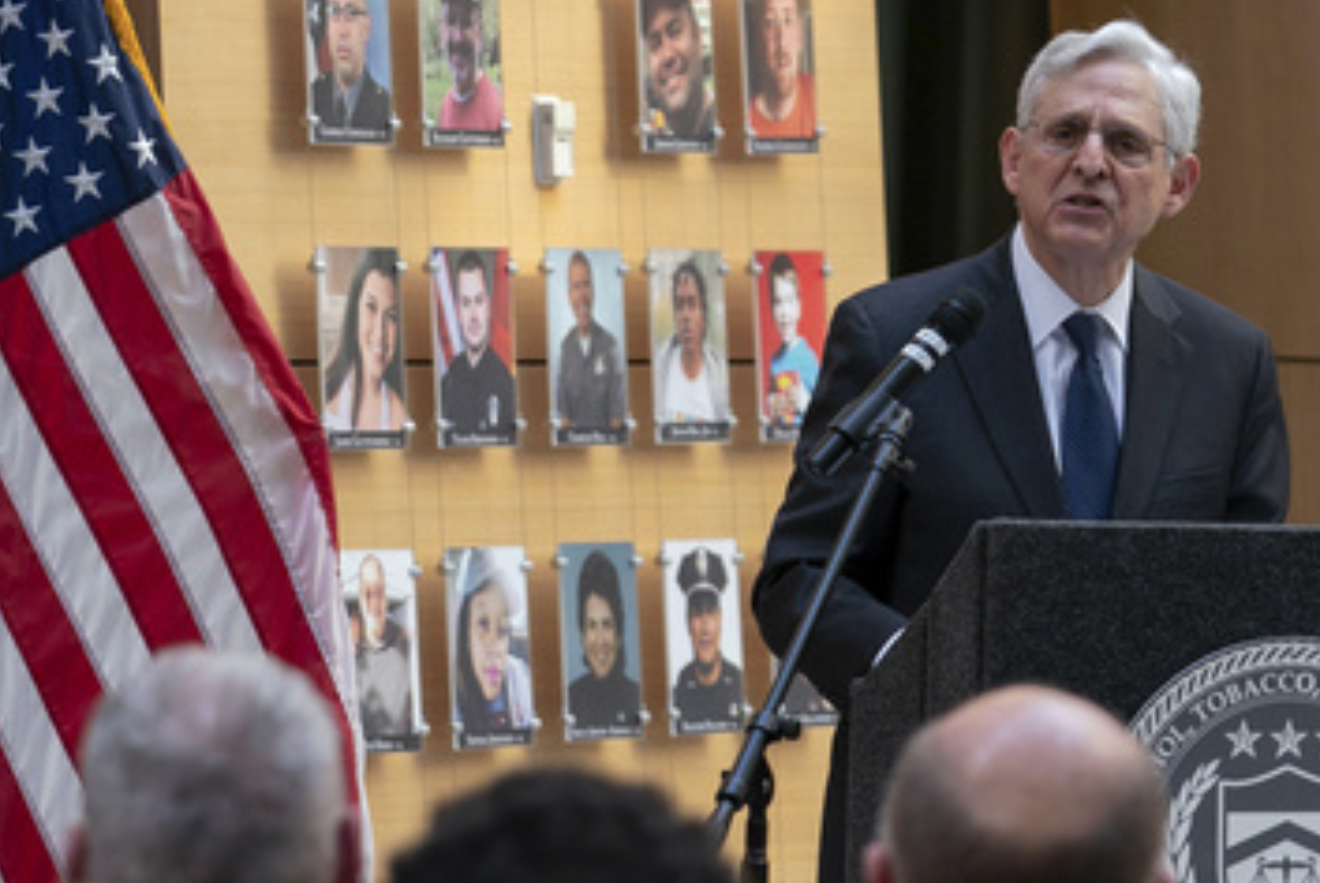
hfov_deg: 6.5
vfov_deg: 4.3
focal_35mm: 316
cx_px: 464
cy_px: -294
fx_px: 11596
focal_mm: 109
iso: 250
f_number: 4
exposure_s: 1/400
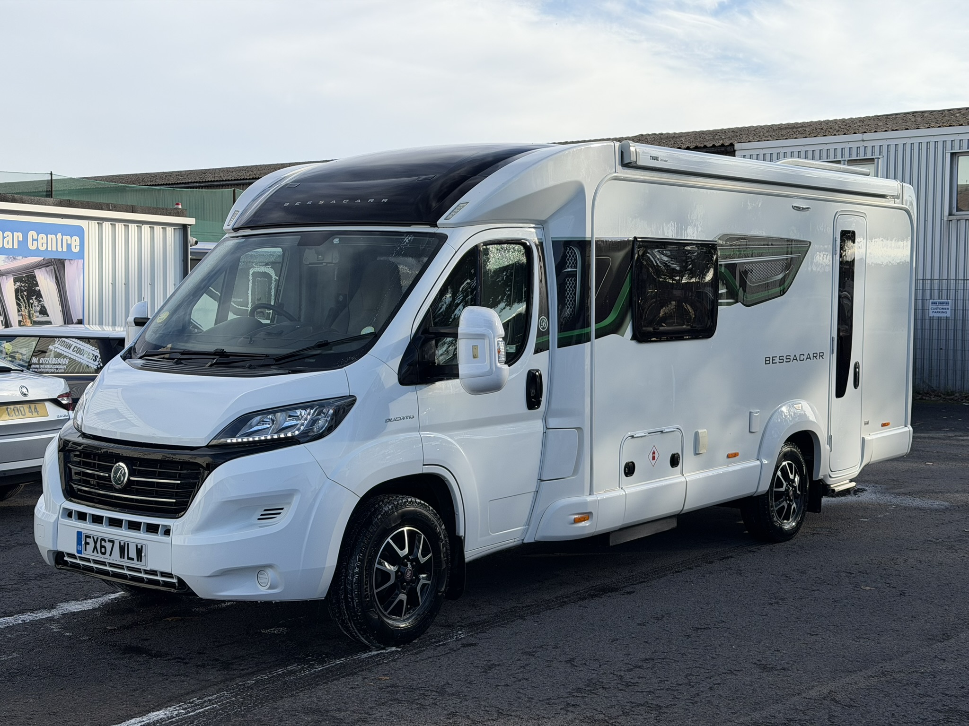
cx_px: 484
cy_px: 363
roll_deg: -0.8
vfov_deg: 30.3
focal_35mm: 48
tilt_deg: -3.8
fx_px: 1344
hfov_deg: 39.7
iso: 64
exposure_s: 1/2494
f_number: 1.78
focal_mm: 6.76
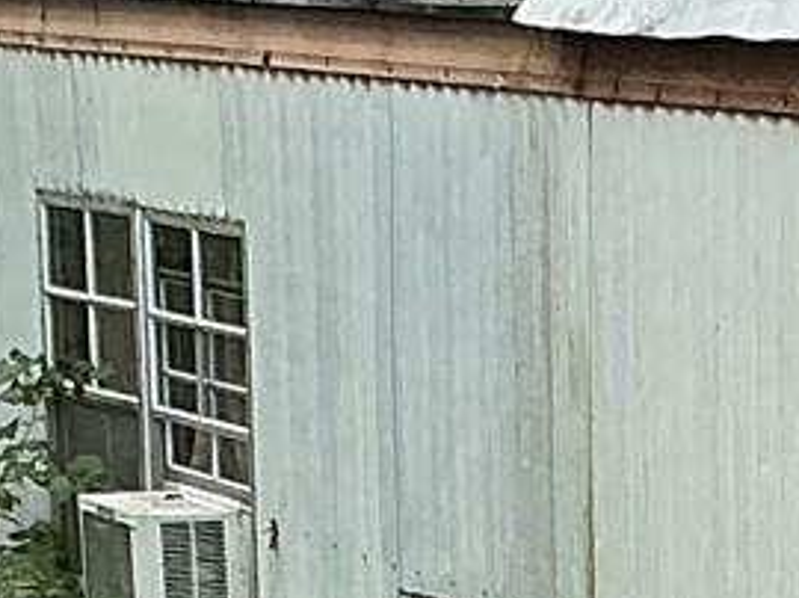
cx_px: 977
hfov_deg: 8.9
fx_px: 5073
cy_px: 2016
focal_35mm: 220
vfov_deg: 6.1
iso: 25
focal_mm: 3
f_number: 1.8
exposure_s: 1/883
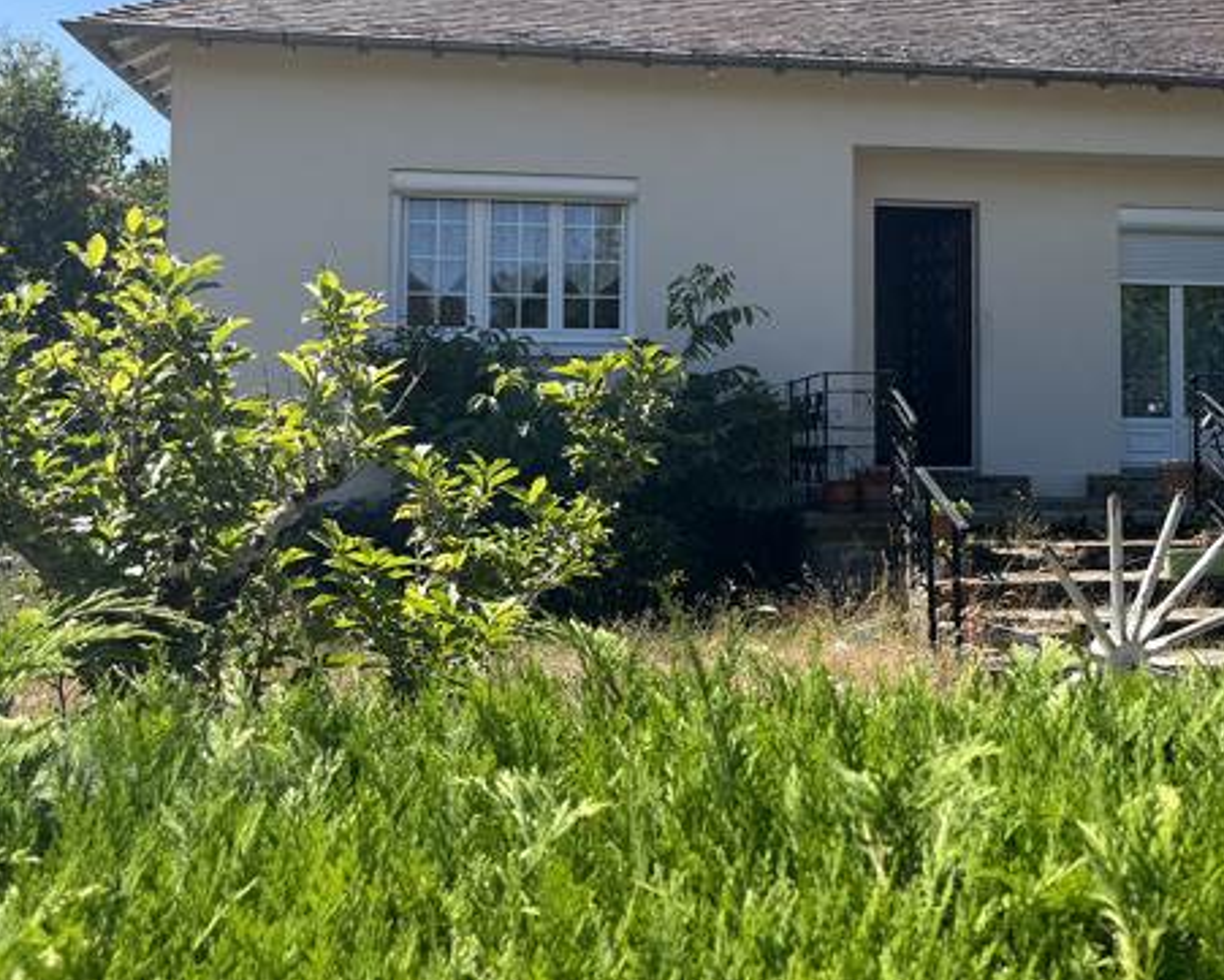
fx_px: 1631
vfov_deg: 33.1
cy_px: 318
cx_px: 887
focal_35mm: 45
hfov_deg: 40.2
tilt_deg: +3.5
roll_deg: -0.4
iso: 50
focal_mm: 5.1
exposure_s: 1/2268
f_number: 1.6
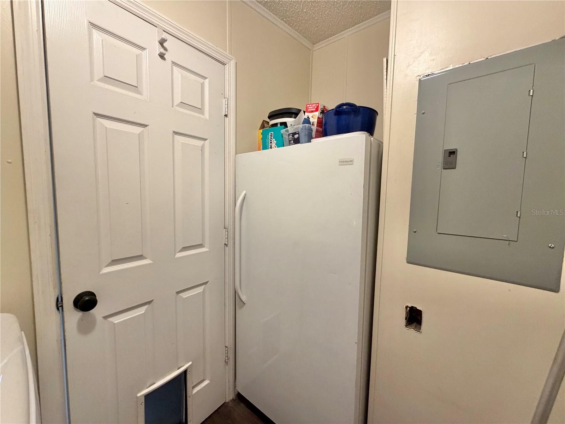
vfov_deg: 85.7
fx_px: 229
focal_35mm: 14
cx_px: 282
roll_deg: +0.0
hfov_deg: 102.1
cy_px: 212
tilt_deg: -4.6
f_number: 2.2
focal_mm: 2.22
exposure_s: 1/60
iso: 320
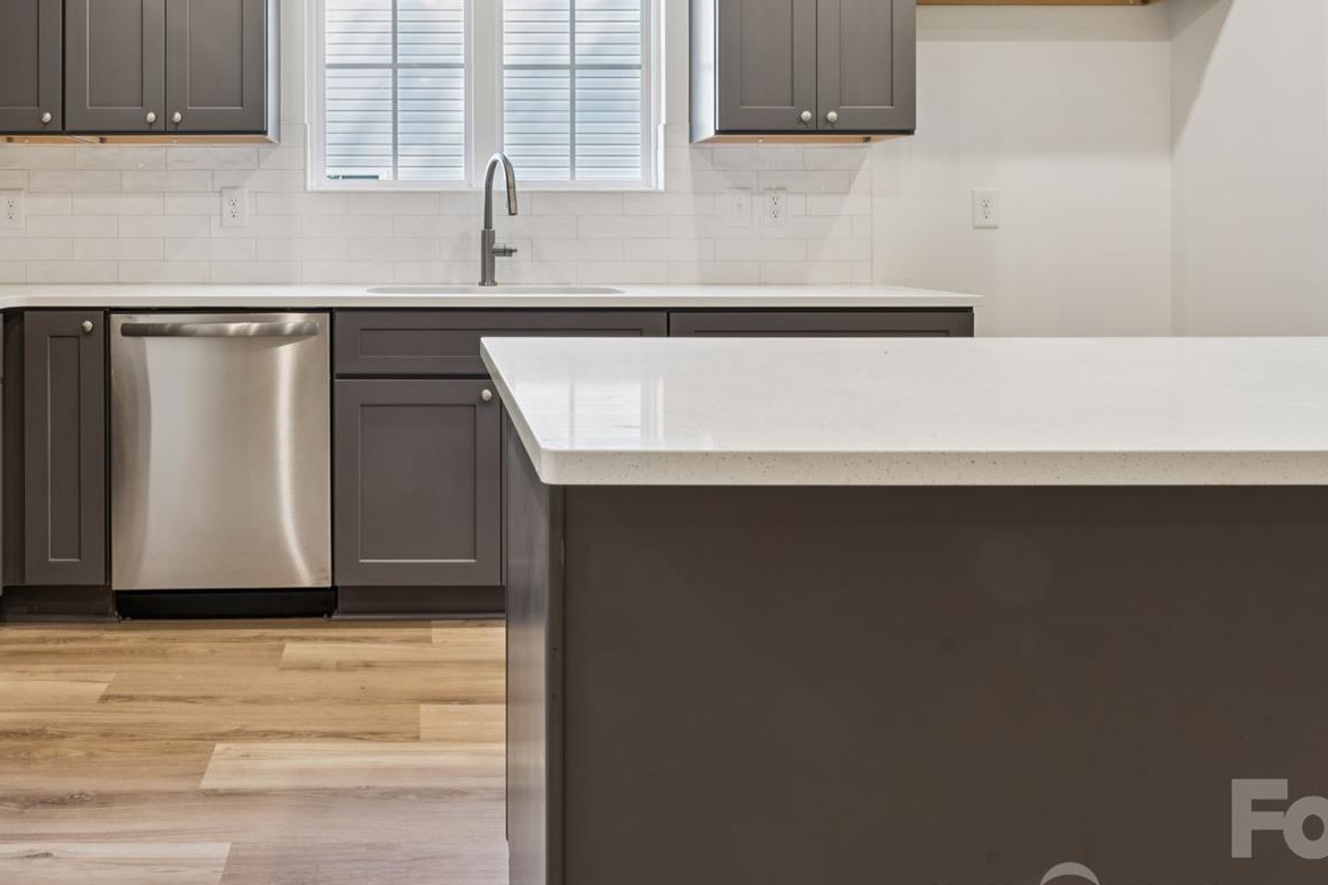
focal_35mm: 29
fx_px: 1072
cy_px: 227
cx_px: 431
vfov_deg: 43.5
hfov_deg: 61.8
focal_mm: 16.6
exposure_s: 1/1.25
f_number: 13
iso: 100
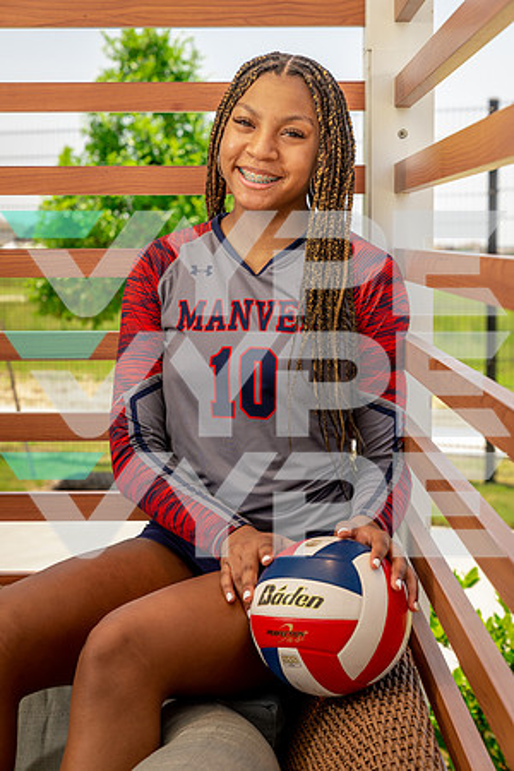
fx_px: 1478
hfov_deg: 19.7
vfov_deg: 29.2
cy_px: 386
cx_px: 257
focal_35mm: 69
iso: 100
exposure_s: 1/125
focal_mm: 69
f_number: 5.6
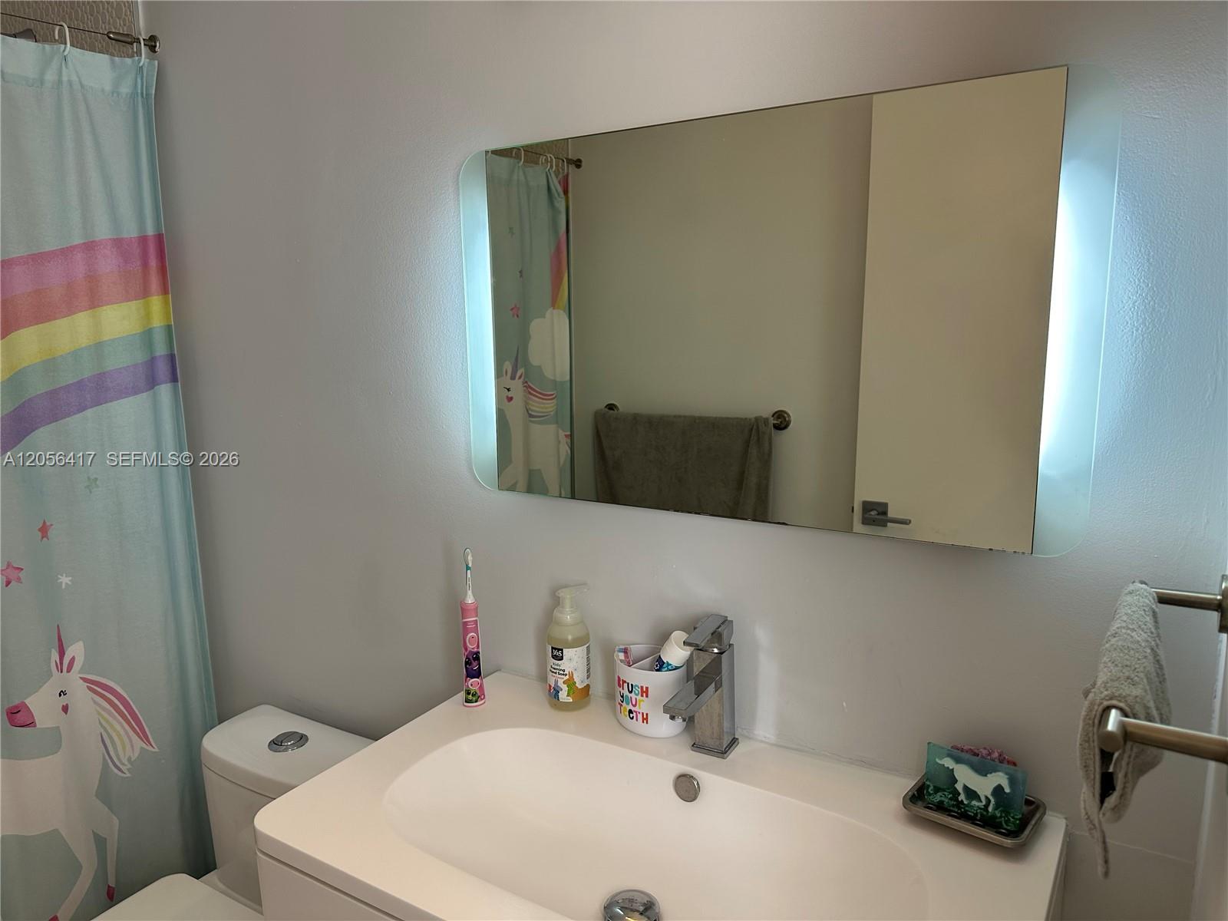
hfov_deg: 71.6
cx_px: 614
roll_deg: +0.8
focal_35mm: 24
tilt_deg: -10.6
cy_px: 460
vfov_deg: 56.8
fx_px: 851
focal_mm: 6.86
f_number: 1.78
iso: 100
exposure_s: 1/120
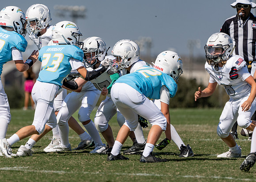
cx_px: 96
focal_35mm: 443
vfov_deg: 3.3
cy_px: 88
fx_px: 3219
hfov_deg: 4.6
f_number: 5.6
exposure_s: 1/1600
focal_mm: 361
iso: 100
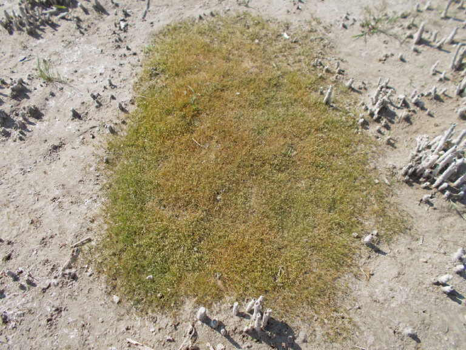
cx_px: 233
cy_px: 175
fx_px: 390
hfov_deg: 61.7
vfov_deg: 48.2
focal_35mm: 29
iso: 80
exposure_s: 1/800
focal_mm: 4.1
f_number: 3.3
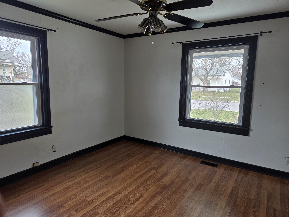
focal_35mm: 23
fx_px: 192
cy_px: 108
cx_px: 144
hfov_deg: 73.9
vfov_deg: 58.9
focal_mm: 5.4
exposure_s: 1/180
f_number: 1.8
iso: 125
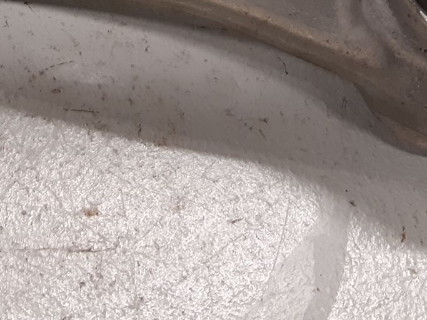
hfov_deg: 24.5
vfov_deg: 17.9
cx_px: 62
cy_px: -72
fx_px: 962
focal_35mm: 78
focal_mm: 3.93
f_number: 1.7
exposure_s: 1/50
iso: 125
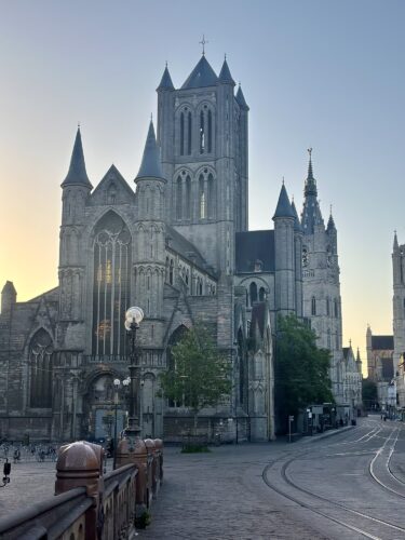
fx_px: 749
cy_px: 270
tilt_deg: +10.2
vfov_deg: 39.7
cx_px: 202
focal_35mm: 48
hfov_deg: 30.3
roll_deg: -1.3
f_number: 1.78
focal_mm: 6.86
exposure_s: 1/1357
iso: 80
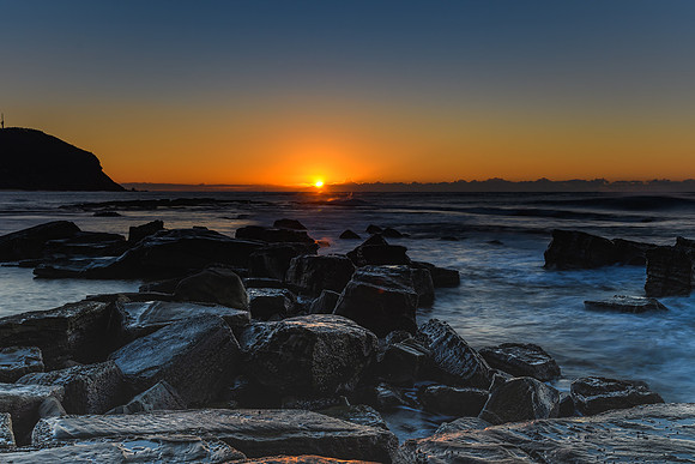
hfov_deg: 49.5
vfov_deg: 34.2
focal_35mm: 39
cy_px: 232
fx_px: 753
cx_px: 348
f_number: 9
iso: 50
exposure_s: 1
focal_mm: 26
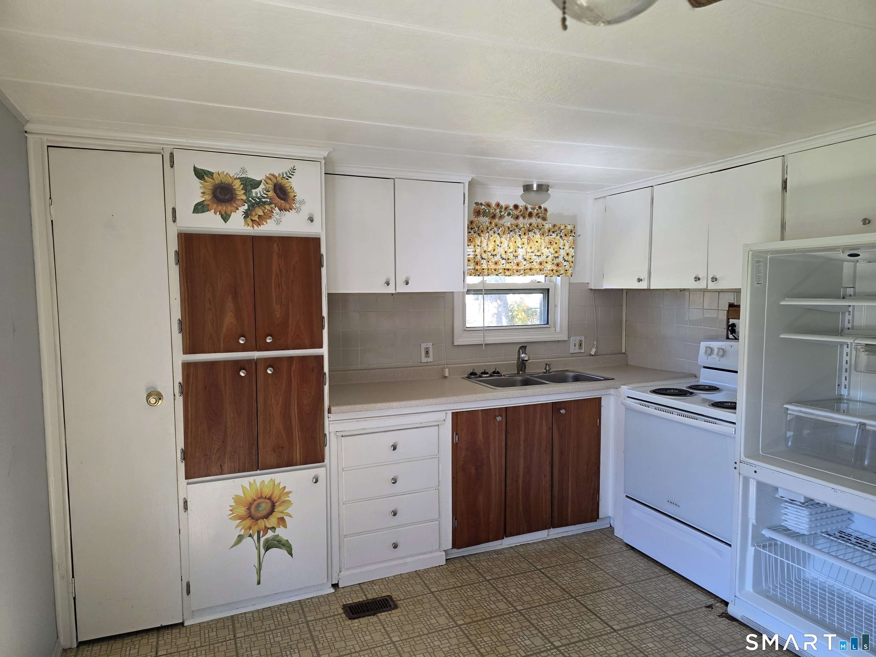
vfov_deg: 58.9
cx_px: 438
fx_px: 582
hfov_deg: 73.9
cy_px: 328
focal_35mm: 23
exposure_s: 1/180
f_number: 1.7
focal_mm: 6.3
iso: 160
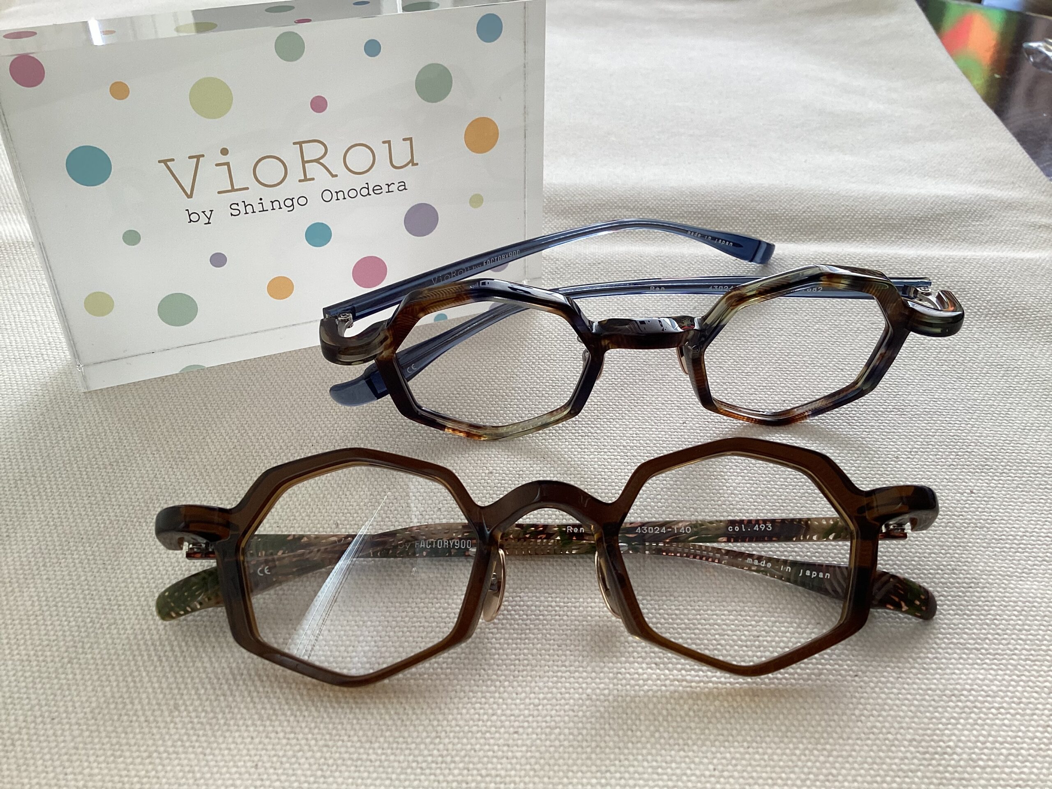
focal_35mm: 31
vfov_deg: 45.4
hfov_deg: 58.4
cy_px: 394
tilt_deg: -38.2
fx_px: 942
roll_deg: -0.1
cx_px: 526
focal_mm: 3.3
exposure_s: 1/60
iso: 64
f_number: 2.4
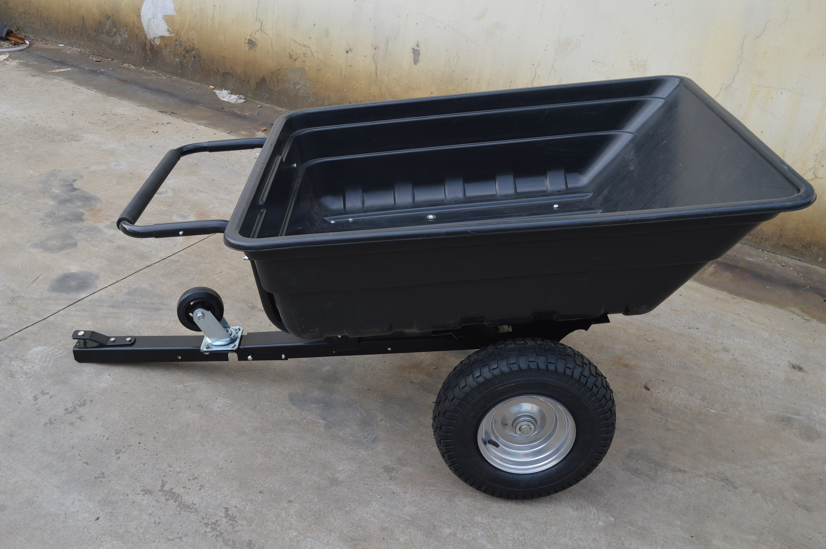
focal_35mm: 36
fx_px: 825
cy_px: 274
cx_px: 413
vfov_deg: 36.8
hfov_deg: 53.2
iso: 100
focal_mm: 24
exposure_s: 1/125
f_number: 5.6
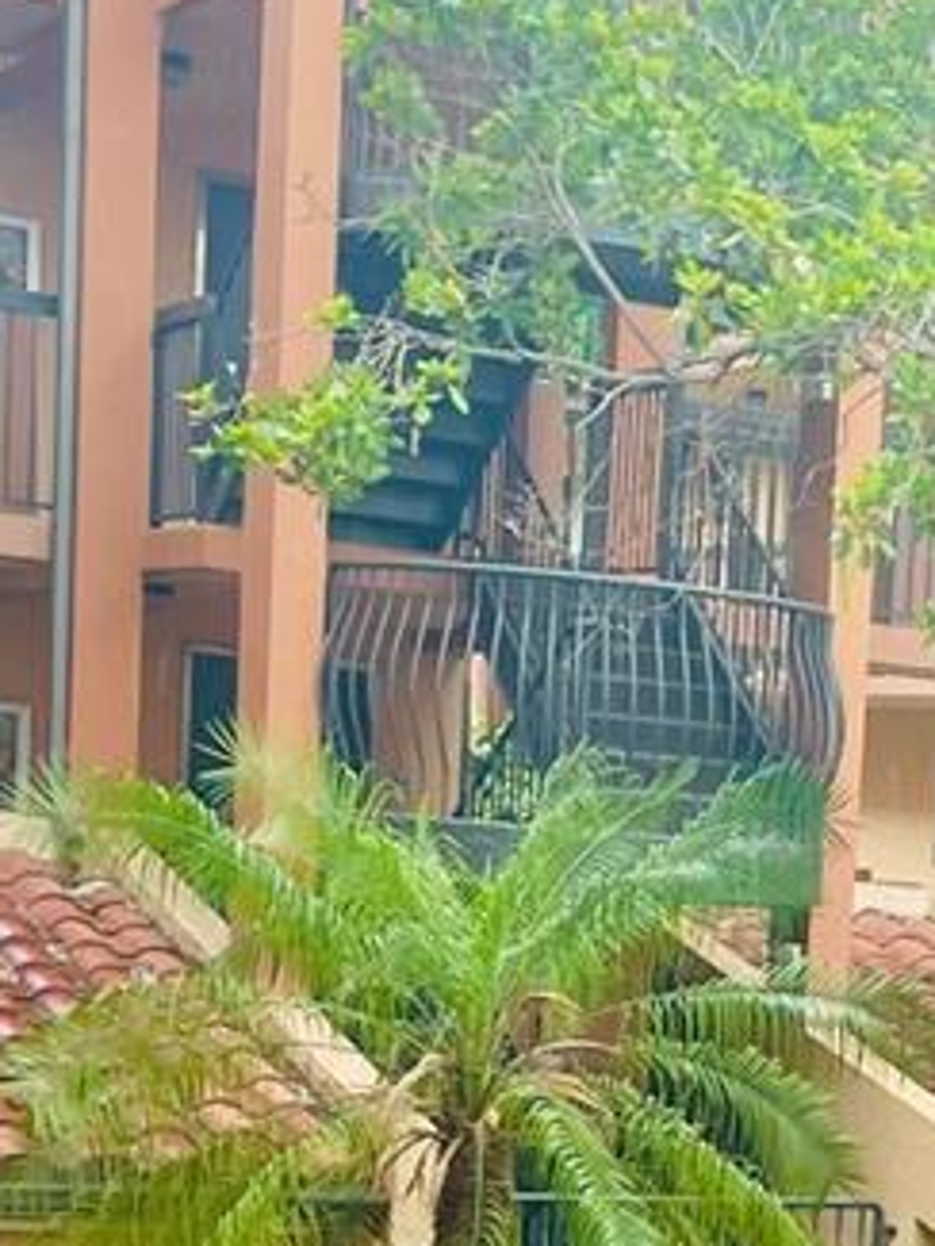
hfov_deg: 14.7
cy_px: 1304
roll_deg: -1.8
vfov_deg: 19.7
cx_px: 1261
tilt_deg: -5.8
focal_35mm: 96
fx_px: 3455
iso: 40
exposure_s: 1/121
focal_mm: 4.2
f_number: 1.6
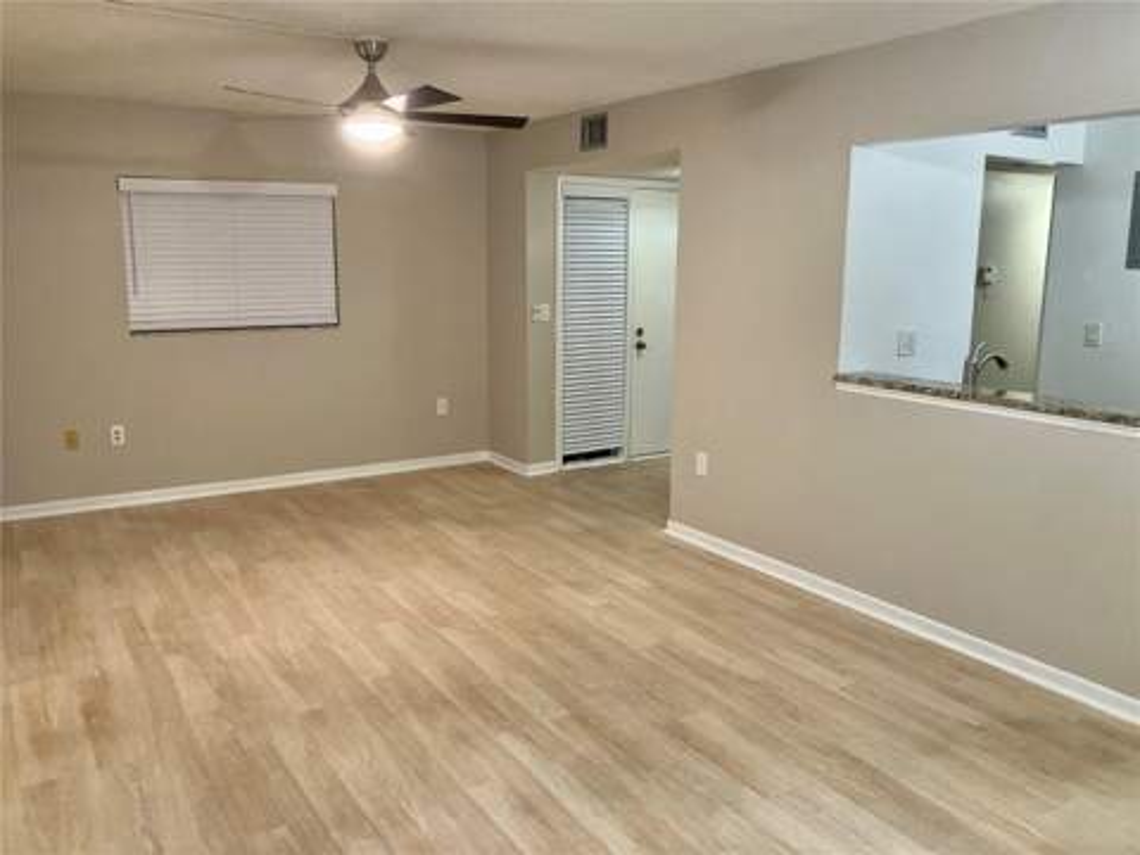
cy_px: 428
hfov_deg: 63.4
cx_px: 570
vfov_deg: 49.7
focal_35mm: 28
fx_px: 922
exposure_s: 1/60
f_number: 1.8
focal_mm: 3.99
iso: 250
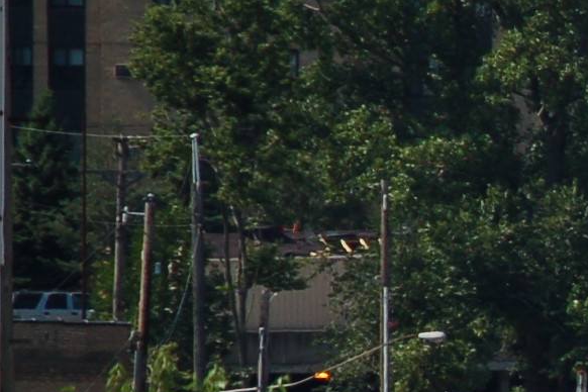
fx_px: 25282
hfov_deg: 1.3
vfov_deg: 0.9
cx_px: 1405
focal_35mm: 1548
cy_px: 670
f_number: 5.6
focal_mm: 200
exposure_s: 1/1000
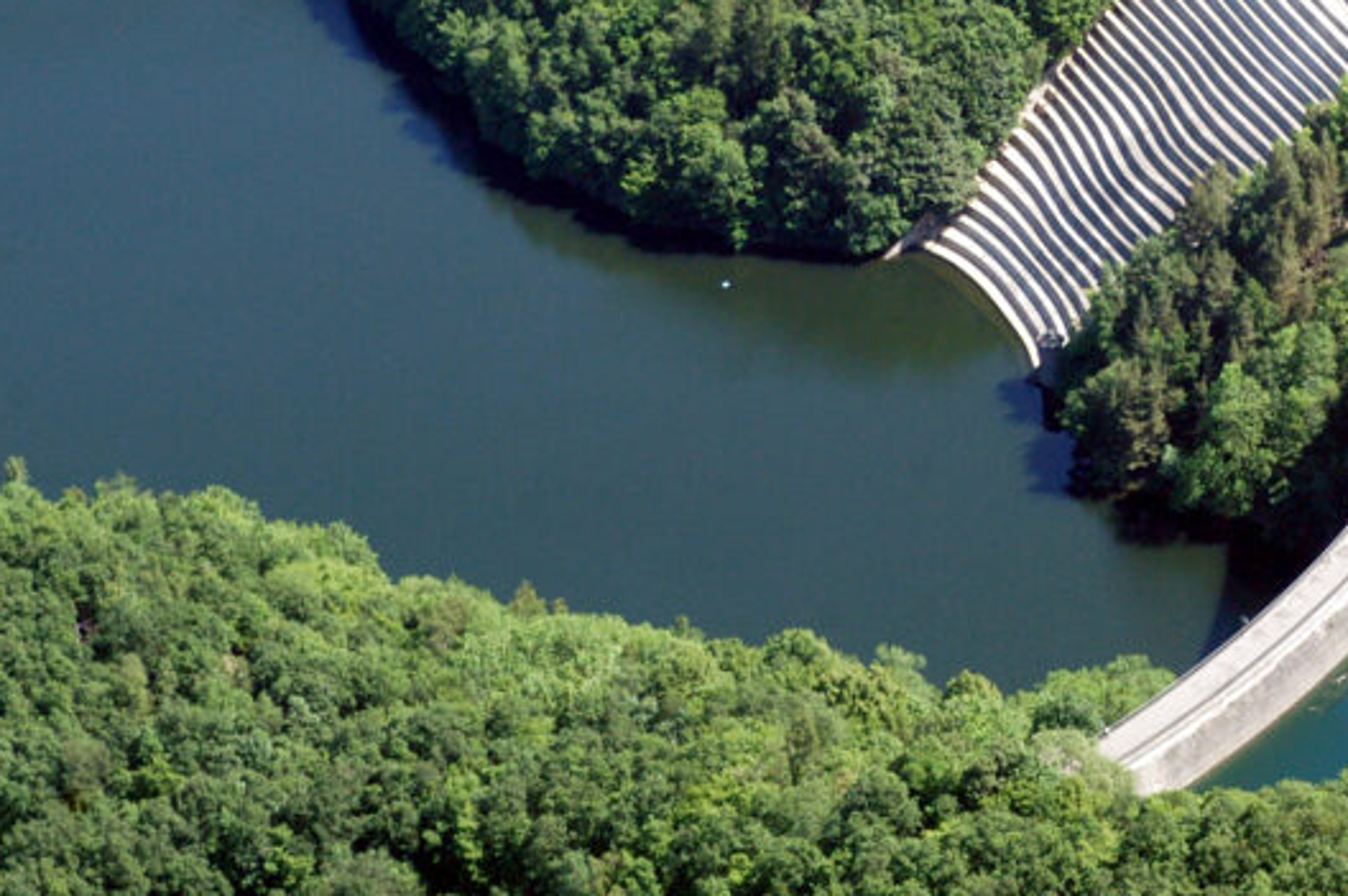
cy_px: 98
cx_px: 1233
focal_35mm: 189
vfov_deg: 7.2
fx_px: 7069
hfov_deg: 10.8
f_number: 5
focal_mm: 65
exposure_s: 1/640
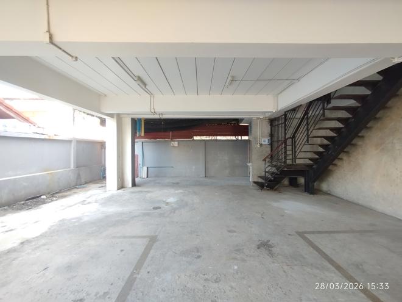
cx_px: 201
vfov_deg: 81.7
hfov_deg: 98.2
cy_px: 151
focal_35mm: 15
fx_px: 174
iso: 80
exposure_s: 1/33
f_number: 2.2
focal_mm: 1.65
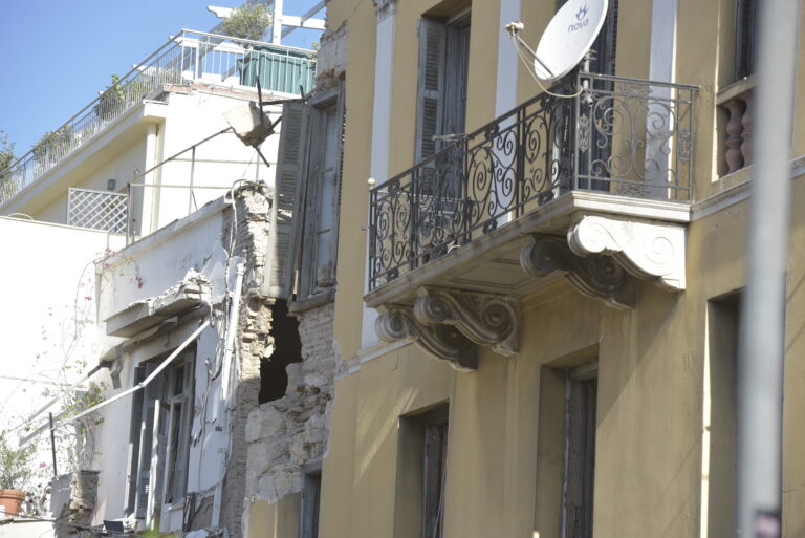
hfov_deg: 13.7
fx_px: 3356
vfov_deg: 9.2
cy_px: 269
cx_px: 402
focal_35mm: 150
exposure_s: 1/500
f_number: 6.3
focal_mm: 150
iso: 250
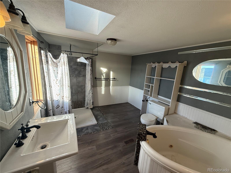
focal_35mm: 14
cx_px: 116
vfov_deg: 85.7
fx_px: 93
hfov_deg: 102.1
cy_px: 86
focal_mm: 2.22
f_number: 2.2
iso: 200
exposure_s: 1/120
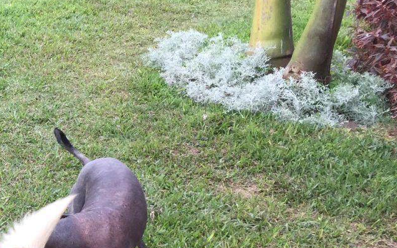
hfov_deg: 24.6
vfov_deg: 16.8
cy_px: 210
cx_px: -63
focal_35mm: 77
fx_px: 833
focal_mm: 4.15
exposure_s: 1/460
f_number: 2.2
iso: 32
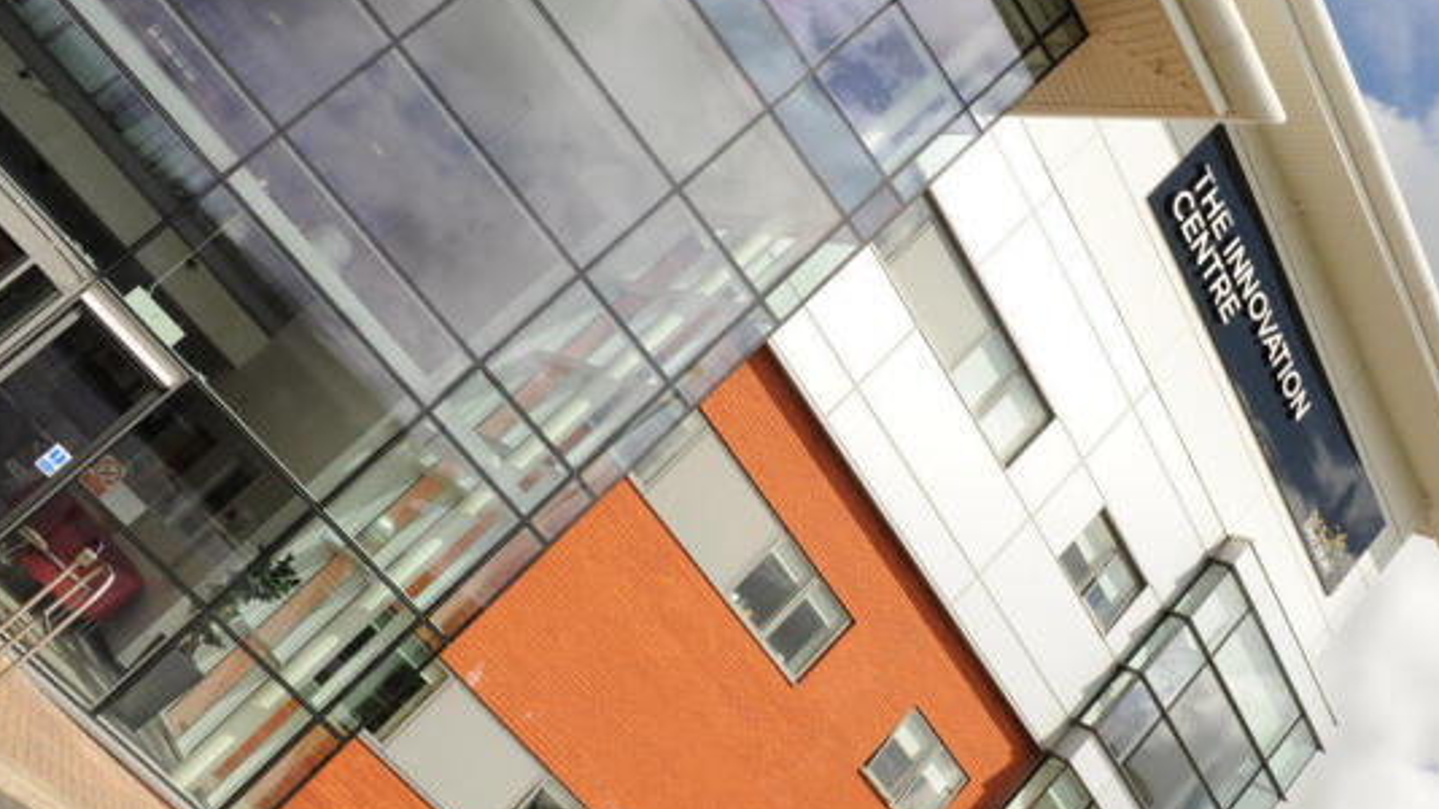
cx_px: 852
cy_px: 483
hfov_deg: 55.0
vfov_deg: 32.7
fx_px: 1373
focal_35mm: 36
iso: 400
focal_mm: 28
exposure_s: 1/200
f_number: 18
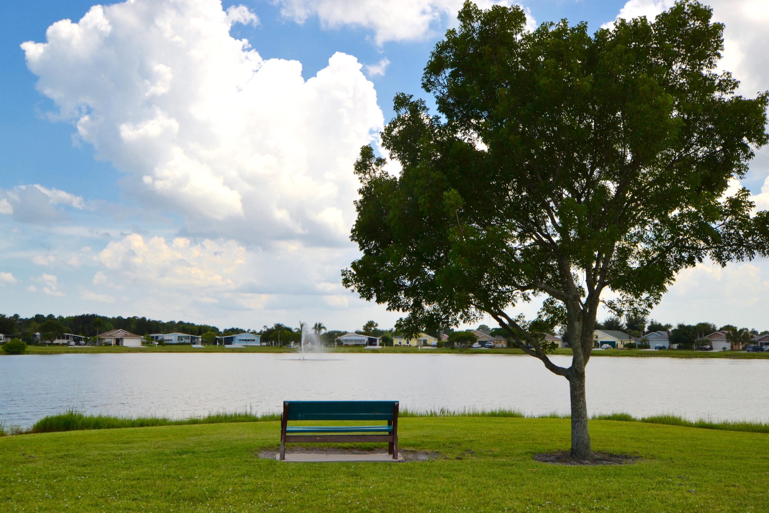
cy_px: 251
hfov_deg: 51.9
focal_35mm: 37
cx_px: 375
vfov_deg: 35.9
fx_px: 790
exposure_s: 1/200
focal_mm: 24
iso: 100
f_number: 10
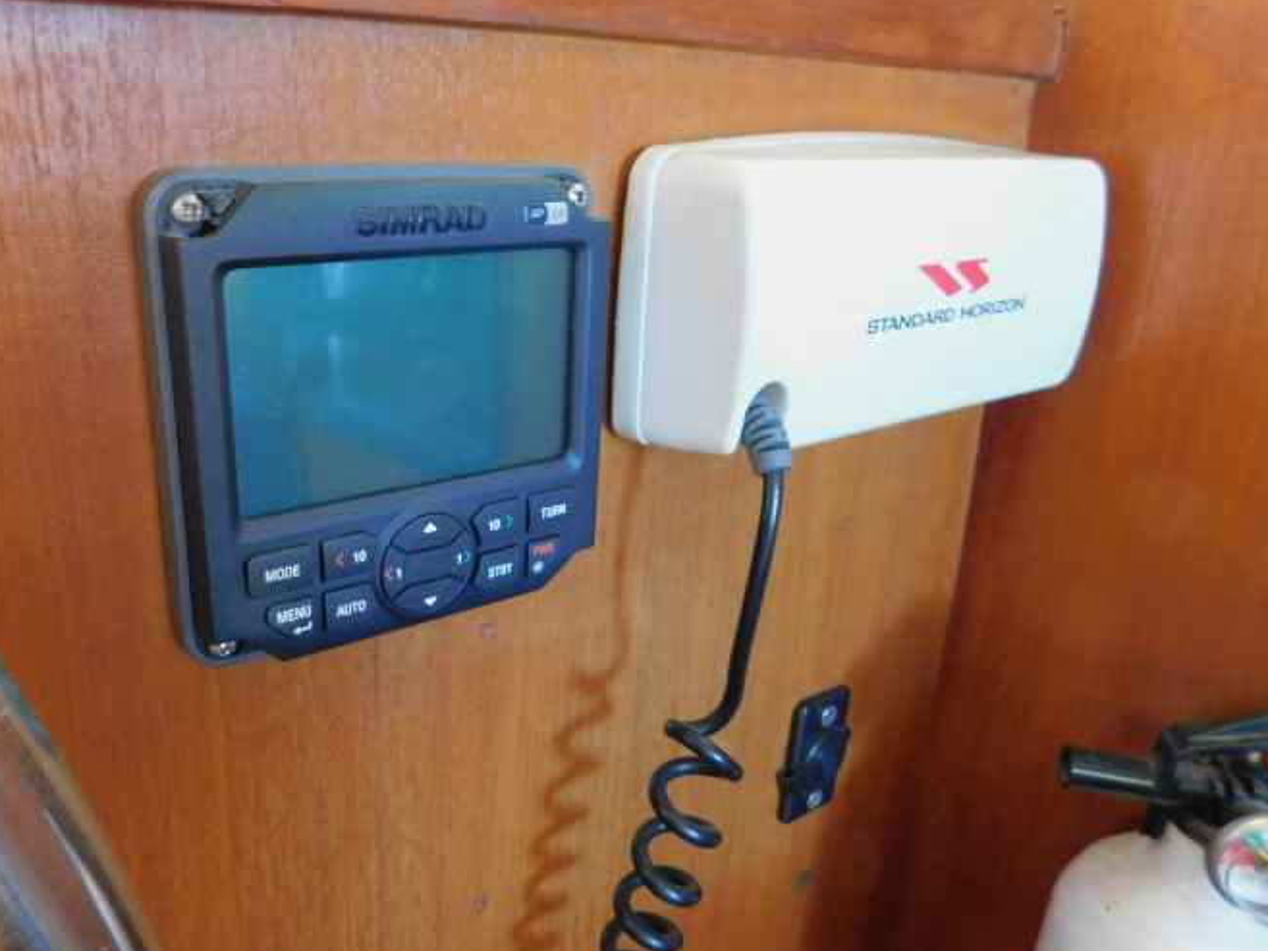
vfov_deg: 49.8
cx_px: 513
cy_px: 476
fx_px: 1026
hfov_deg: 62.9
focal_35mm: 28
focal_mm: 4
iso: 400
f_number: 3
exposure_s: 1/13
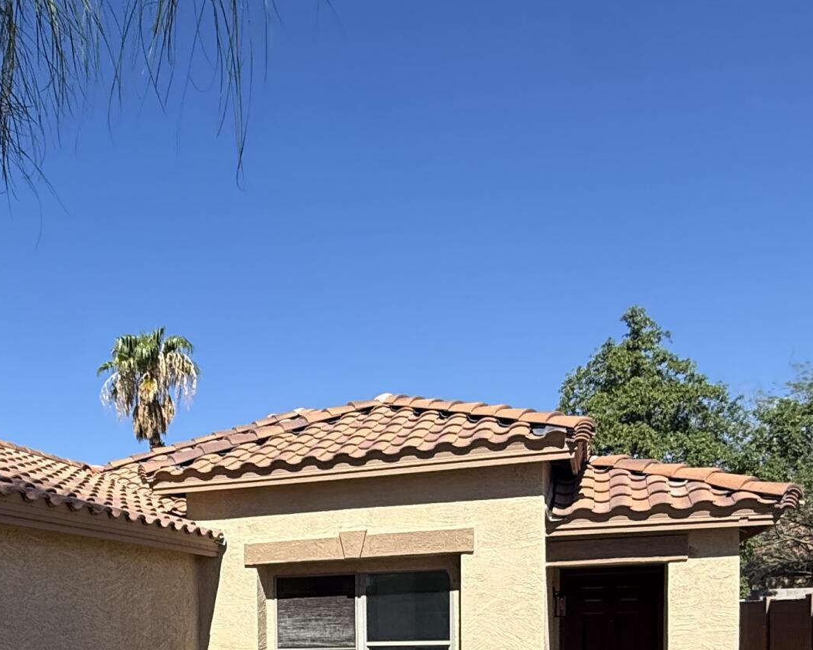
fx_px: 938
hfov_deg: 44.4
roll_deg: +1.5
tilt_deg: -3.2
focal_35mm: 39
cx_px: 153
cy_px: 682
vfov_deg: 34.1
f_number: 2.2
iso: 50
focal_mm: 2.22
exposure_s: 1/1745
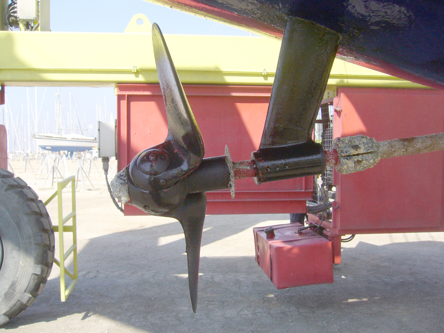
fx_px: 449
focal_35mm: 35
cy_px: 166
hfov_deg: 52.6
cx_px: 222
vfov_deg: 40.7
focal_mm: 5.8
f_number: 5.6
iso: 80
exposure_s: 1/200
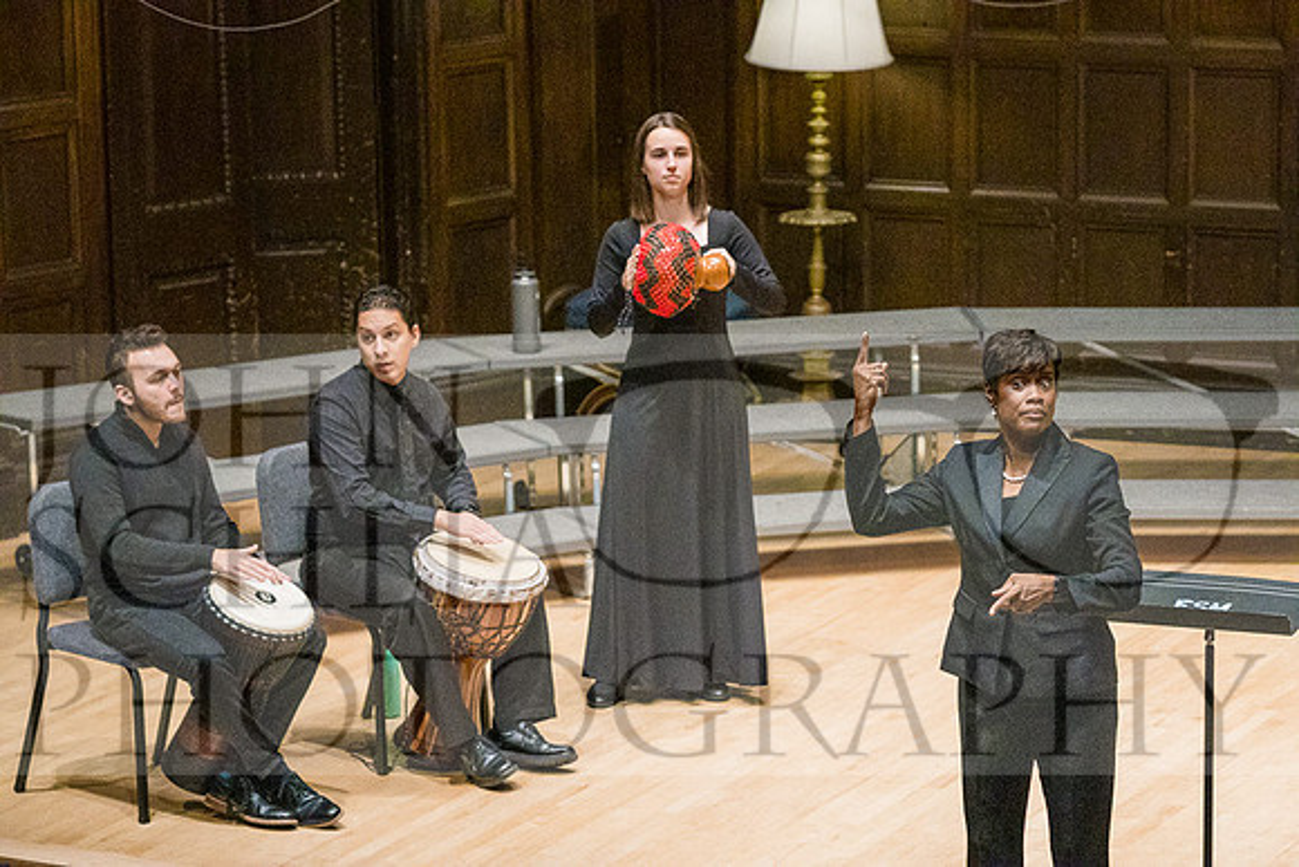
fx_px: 5955
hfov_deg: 12.4
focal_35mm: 165
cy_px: 434
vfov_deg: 8.3
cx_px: 650
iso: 6400
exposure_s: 1/2000
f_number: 3.2
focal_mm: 110
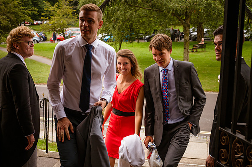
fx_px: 350
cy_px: 84
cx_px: 126
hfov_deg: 39.6
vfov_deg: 27.0
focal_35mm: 50
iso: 720
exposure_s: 1/2000
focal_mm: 50
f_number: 5
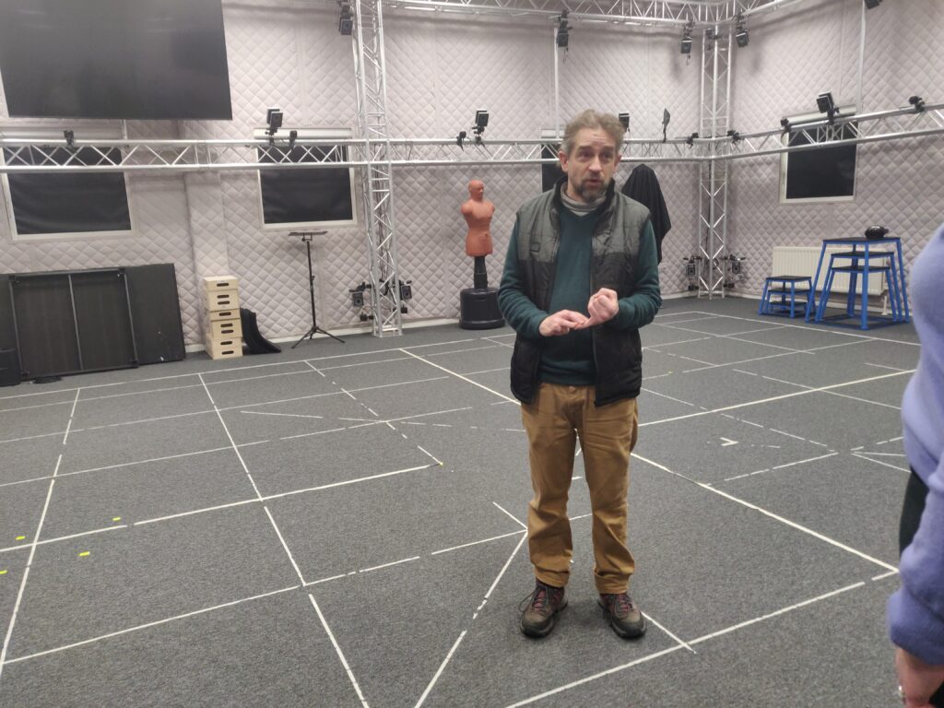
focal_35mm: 25
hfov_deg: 69.4
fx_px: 682
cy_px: 354
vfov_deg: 54.9
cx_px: 472
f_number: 1.7
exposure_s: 1/33
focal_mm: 4.25
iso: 640
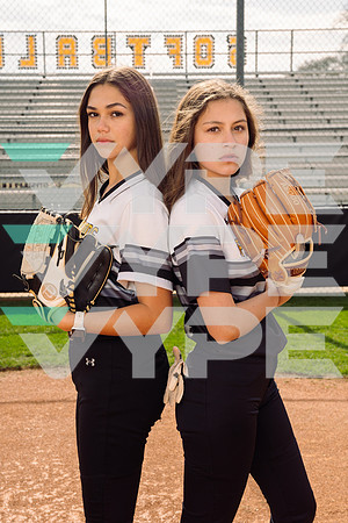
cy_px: 262
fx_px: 826
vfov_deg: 35.1
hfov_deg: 23.8
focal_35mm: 57
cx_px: 174
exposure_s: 1/200
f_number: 8
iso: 125
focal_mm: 57
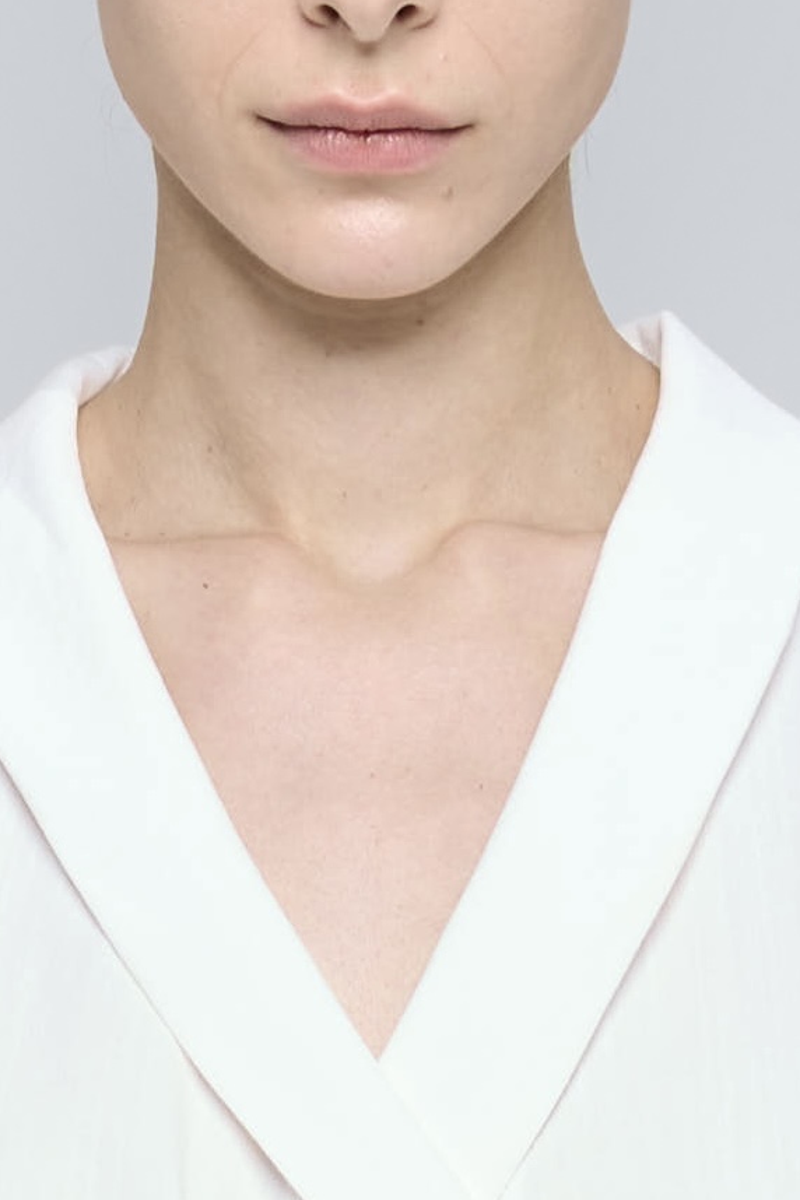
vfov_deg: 3.3
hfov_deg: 2.2
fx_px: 20832
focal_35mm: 625
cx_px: 324
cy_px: 3143
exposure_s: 1/125
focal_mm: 85
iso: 200
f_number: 8
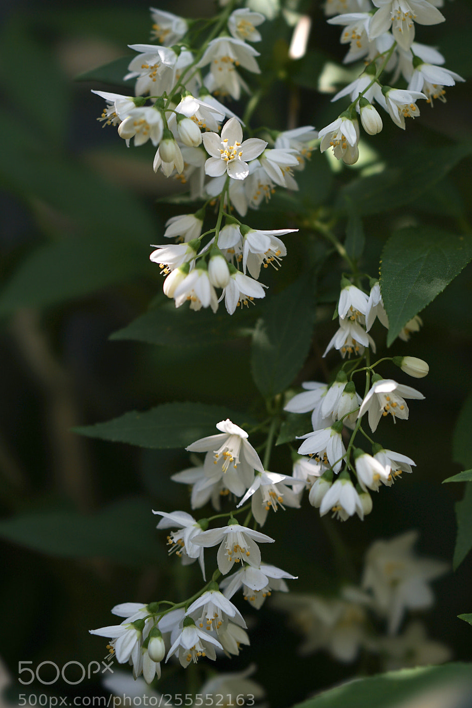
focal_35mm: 116
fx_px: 2282
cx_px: 260
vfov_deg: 17.6
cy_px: 330
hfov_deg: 11.8
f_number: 5.6
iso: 100
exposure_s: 1/125
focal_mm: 100
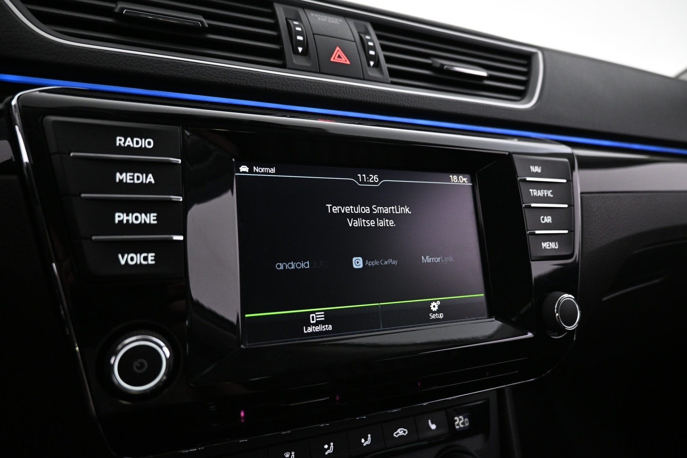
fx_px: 458
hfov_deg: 73.7
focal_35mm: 24
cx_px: 344
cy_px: 229
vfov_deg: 53.1
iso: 1600
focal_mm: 16
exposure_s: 1/40
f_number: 3.5
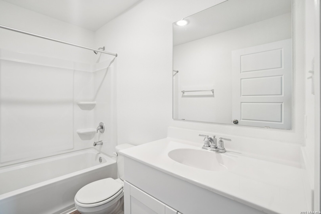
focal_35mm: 16
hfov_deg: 96.7
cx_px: 160
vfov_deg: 73.7
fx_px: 143
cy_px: 107
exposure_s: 1/15
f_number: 8
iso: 400
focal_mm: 16
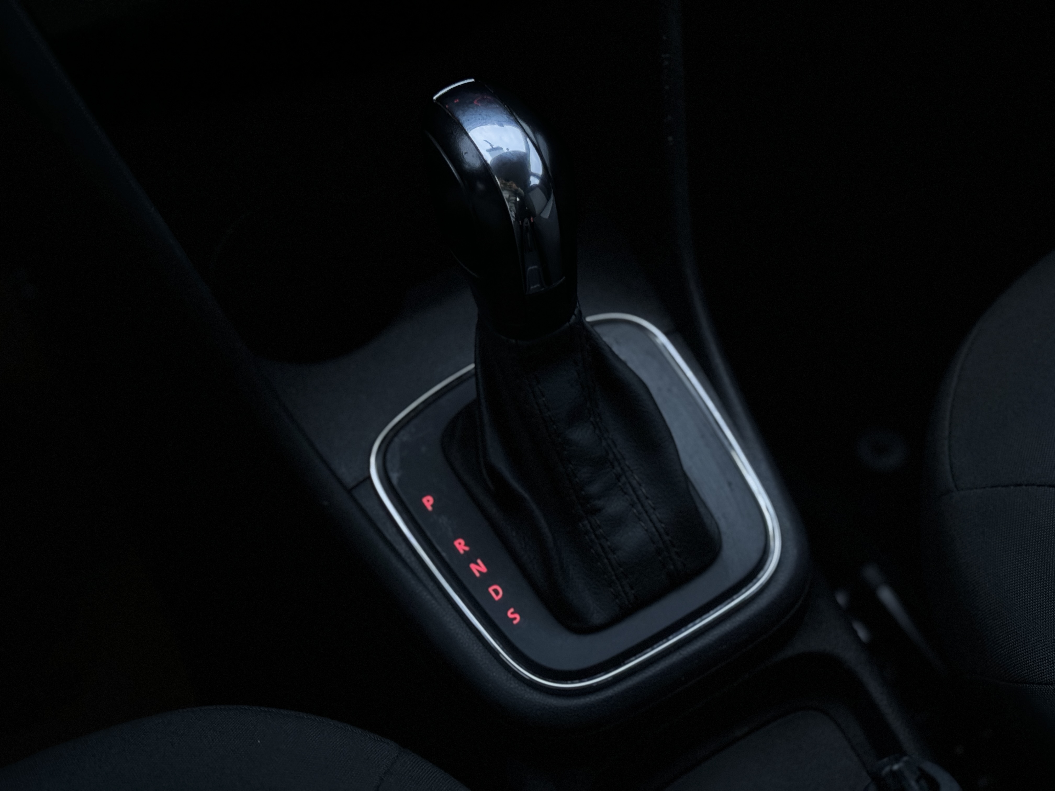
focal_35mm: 48
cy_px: 396
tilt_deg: -55.3
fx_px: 1463
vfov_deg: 30.3
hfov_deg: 39.7
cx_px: 528
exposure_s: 1/25
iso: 800
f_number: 1.78
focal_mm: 6.86
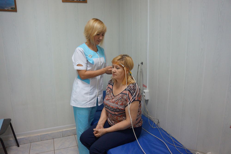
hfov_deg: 67.4
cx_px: 116
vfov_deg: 47.9
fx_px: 173
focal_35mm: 27
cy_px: 77
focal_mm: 18
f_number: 4
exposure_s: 1/160
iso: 1250
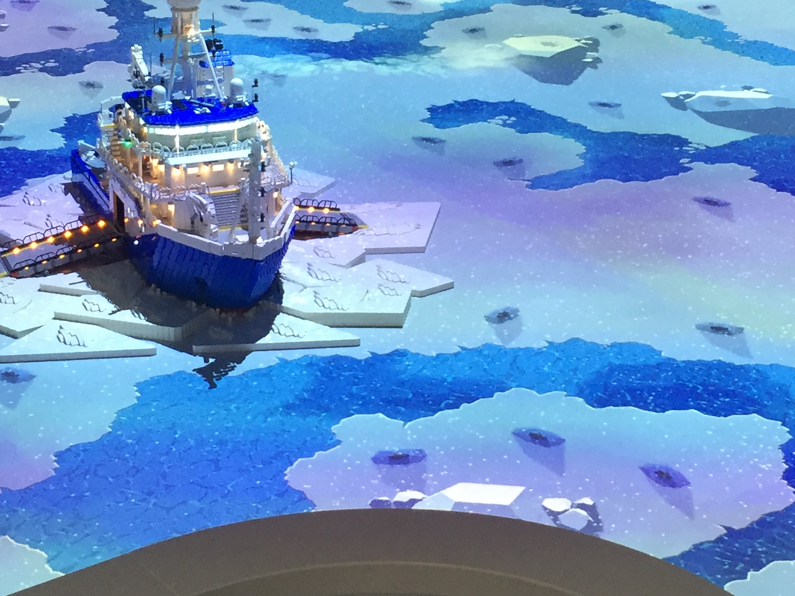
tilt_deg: -18.5
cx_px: 500
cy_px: 160
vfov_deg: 19.5
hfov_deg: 25.9
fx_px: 1723
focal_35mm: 75
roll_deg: -2.5
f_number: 2.2
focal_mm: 4.15
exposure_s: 1/33
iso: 100
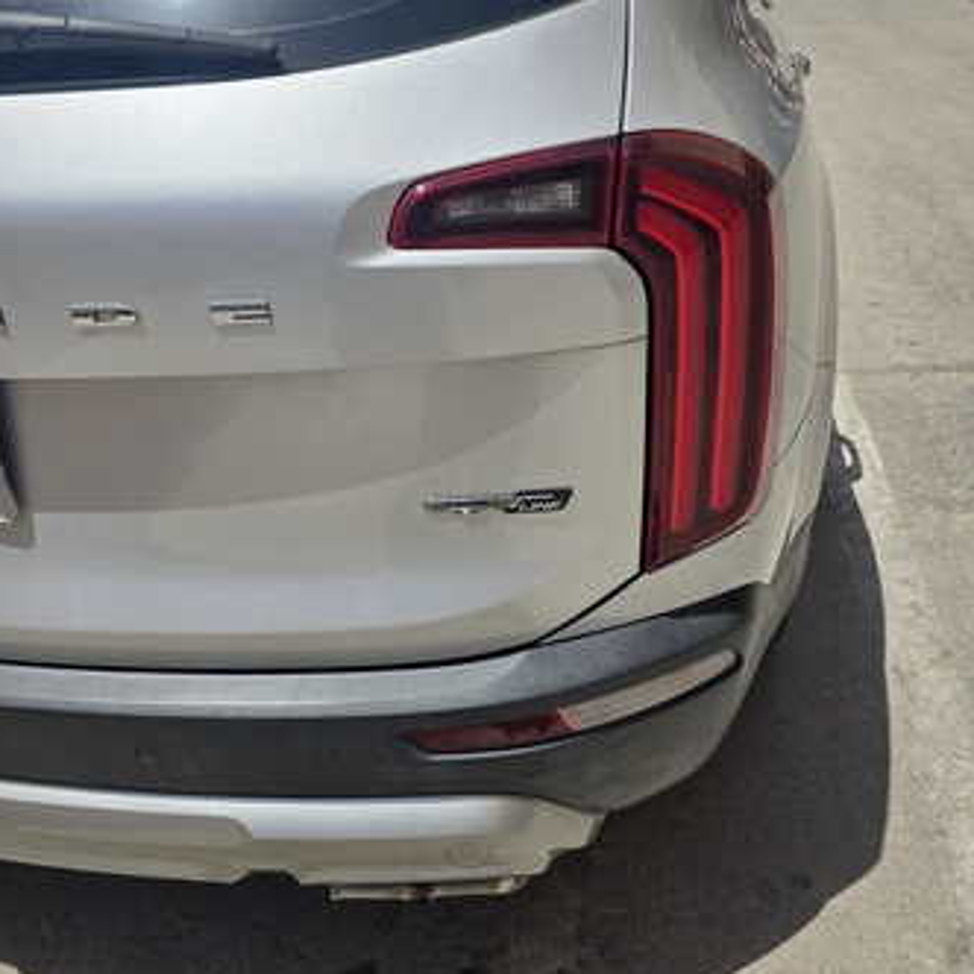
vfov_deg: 57.2
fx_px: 891
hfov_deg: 57.3
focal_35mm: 28
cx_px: 474
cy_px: 433
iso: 12
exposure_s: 1/1667
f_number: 1.7
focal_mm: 6.3
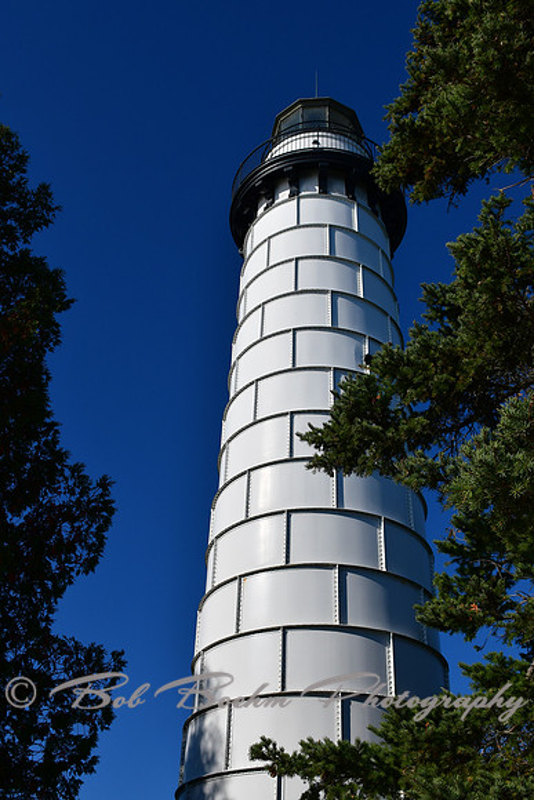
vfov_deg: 48.4
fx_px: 889
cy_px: 400
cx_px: 267
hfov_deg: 33.4
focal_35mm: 40
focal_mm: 20
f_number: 11
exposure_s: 1/400
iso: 200
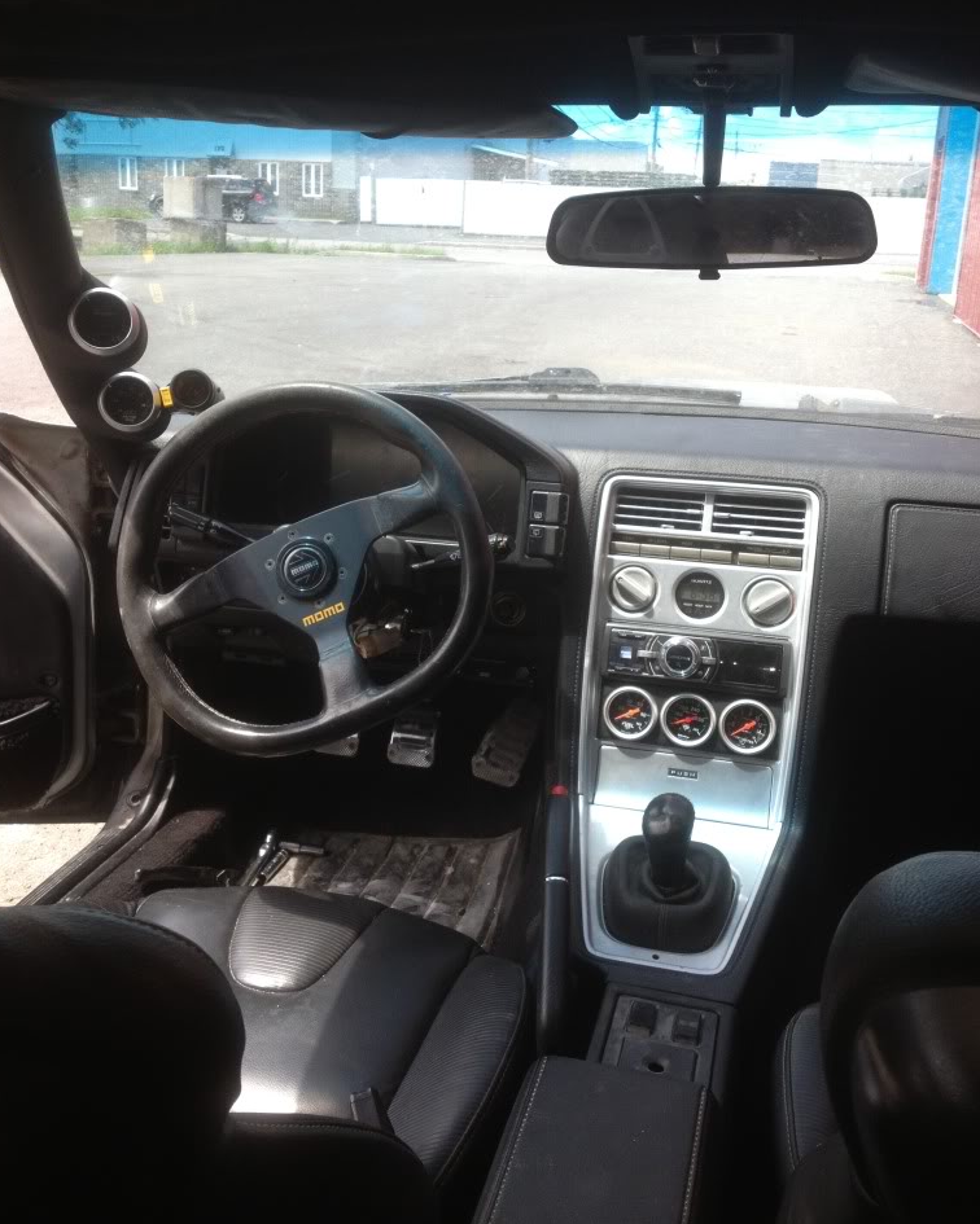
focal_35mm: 37
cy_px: 574
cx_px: 485
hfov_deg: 40.1
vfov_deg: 49.1
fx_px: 1341
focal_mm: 4.3
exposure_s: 1/325
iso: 64
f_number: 2.4
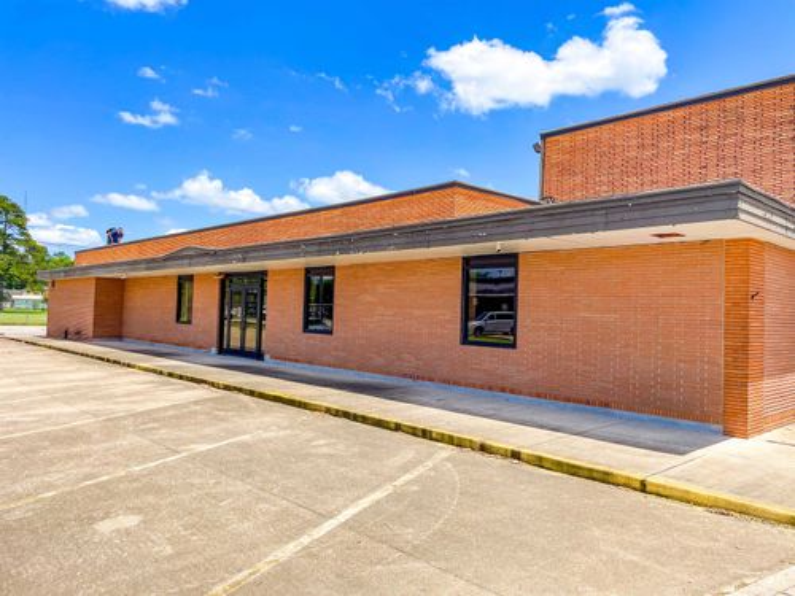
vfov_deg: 53.1
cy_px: 298
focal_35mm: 26
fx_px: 597
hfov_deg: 67.3
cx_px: 398
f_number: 1.6
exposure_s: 1/3200
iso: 32
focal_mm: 4.2
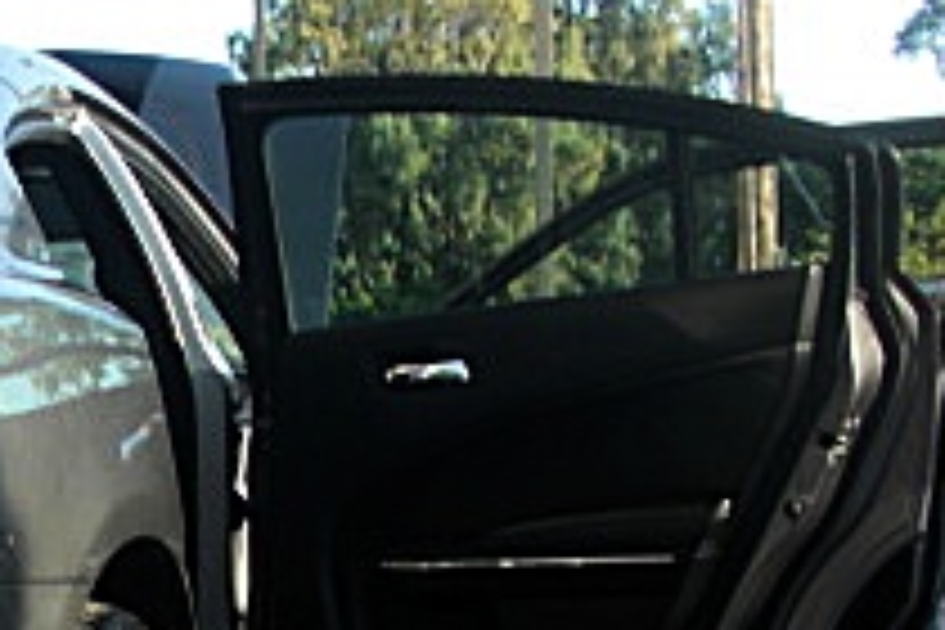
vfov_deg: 11.7
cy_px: 783
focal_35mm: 114
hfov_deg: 16.8
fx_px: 2992
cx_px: -328
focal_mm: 6.3
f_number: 2.8
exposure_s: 1/200
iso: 50
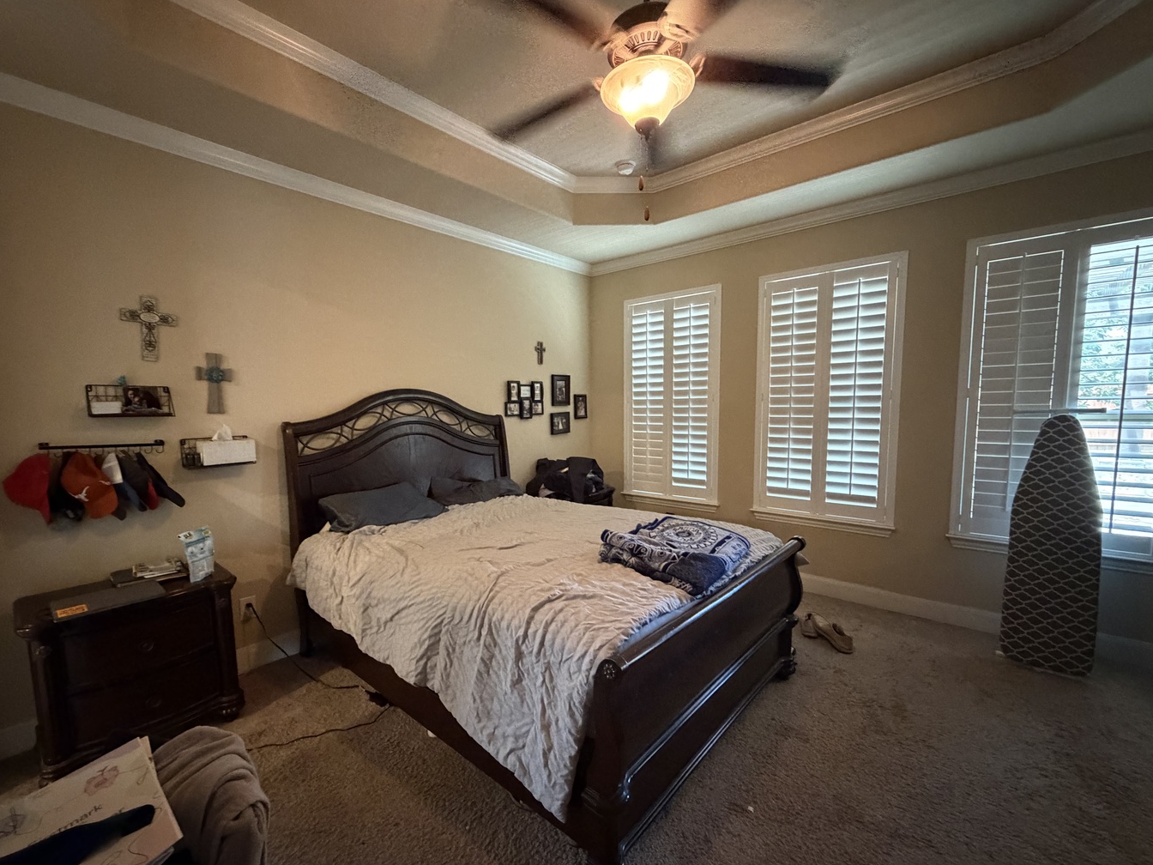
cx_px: 558
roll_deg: +0.9
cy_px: 451
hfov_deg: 98.1
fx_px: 500
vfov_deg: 81.7
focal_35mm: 15
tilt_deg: -4.6
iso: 1250
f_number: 2.2
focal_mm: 2.22
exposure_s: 1/40
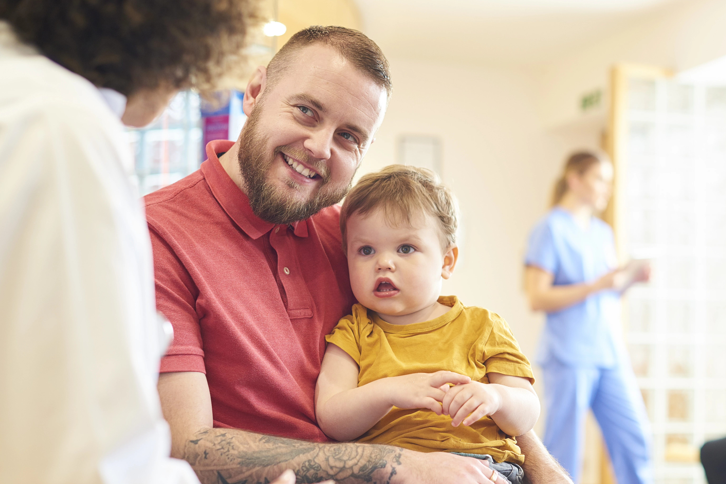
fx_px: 1351
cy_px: 287
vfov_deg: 20.3
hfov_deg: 30.0
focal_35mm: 67
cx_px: 446
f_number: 2.8
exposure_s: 1/80
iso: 400
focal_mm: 50
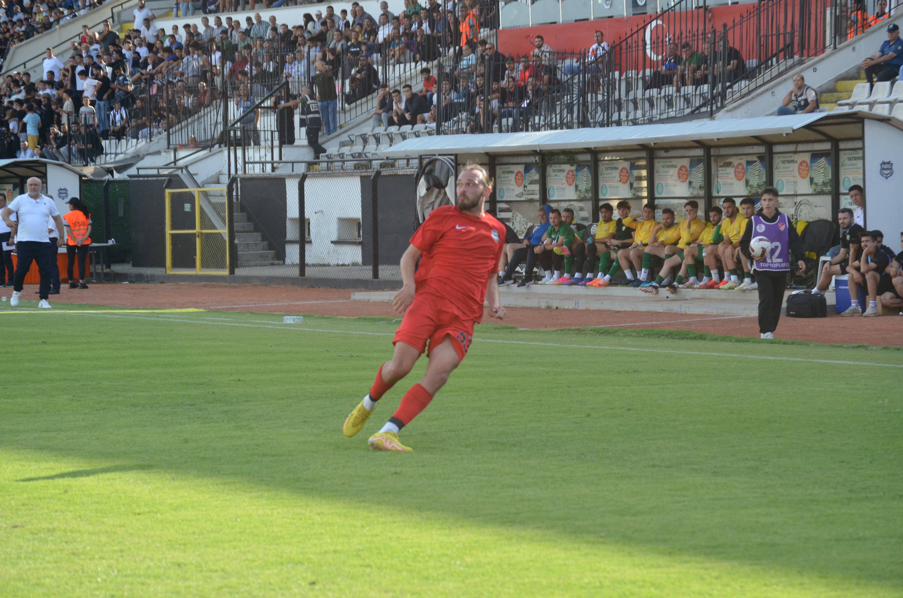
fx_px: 3755
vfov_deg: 9.1
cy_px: 299
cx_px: 452
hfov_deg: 13.7
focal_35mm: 150
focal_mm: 100
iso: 640
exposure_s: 1/1250
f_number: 5
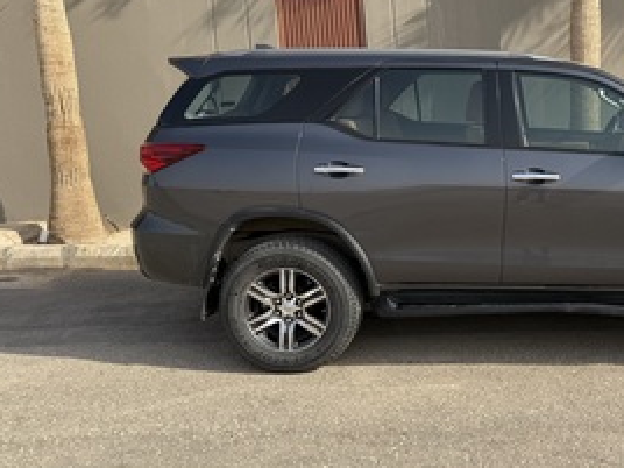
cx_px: 525
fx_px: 739
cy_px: 185
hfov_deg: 43.0
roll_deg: +4.4
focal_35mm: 41
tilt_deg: -5.8
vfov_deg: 35.0
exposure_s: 1/2611
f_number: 1.78
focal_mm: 6.76
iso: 80
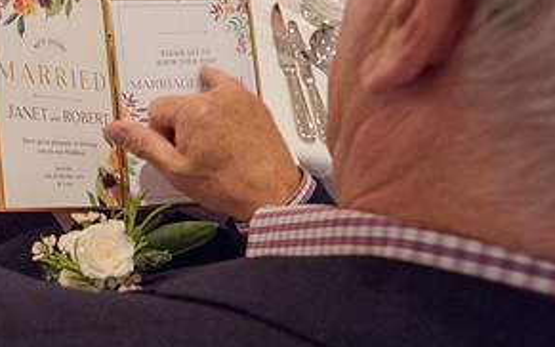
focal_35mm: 59
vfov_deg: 22.0
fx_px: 893
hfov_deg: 32.8
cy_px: 186
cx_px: 55
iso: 1600
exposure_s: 1/50
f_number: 6.3
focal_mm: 29
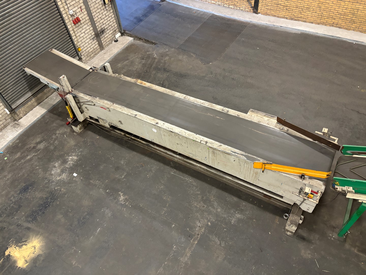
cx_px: 183
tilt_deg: -48.7
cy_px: 138
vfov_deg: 53.1
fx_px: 275
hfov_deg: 67.3
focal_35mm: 26
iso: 500
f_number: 1.6
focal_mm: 5.96
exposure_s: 1/33
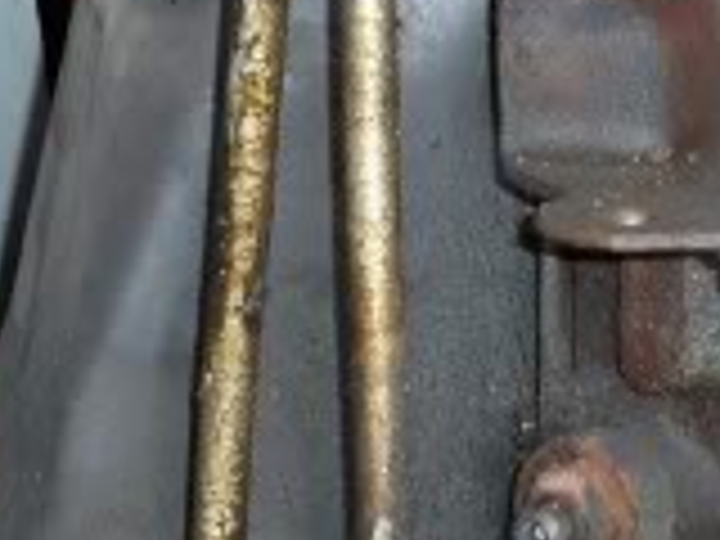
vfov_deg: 8.5
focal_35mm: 175
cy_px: 274
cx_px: 657
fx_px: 3640
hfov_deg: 11.2
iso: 200
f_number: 3.1
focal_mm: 6.3
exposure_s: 1/30
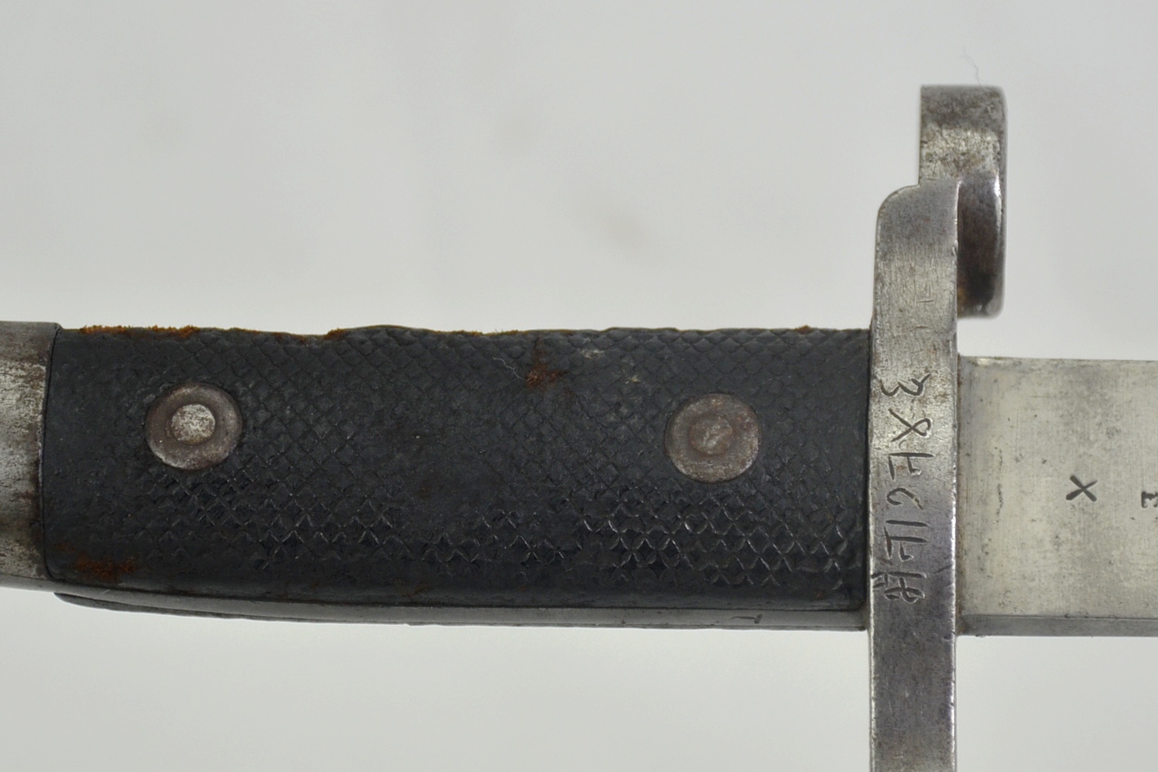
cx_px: 587
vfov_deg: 7.5
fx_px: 5854
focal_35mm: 182
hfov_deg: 11.3
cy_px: 424
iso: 450
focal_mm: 70
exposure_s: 1/250
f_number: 5.3
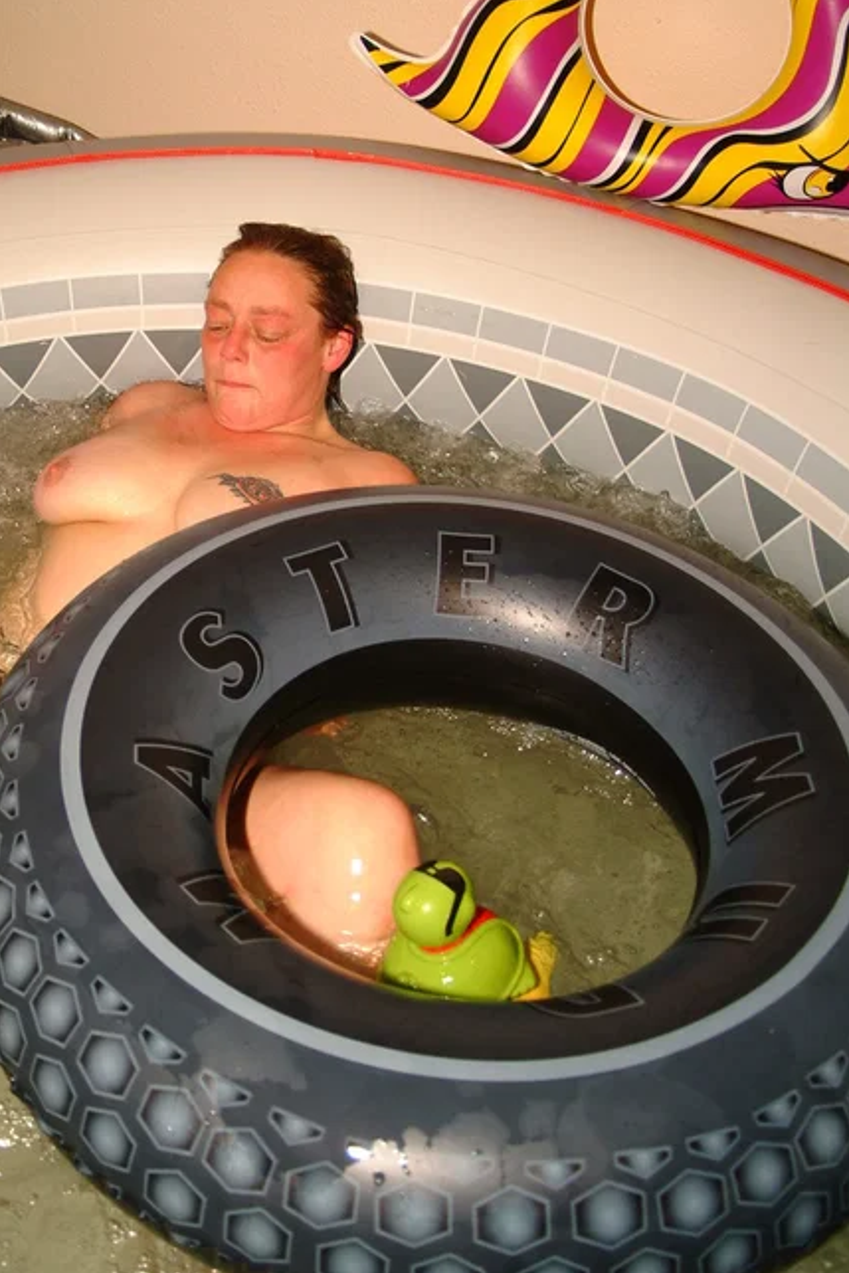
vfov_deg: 46.2
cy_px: 539
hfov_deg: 31.6
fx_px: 1485
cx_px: 257
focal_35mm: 42
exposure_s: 1/125
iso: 100
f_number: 3.5
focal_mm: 20
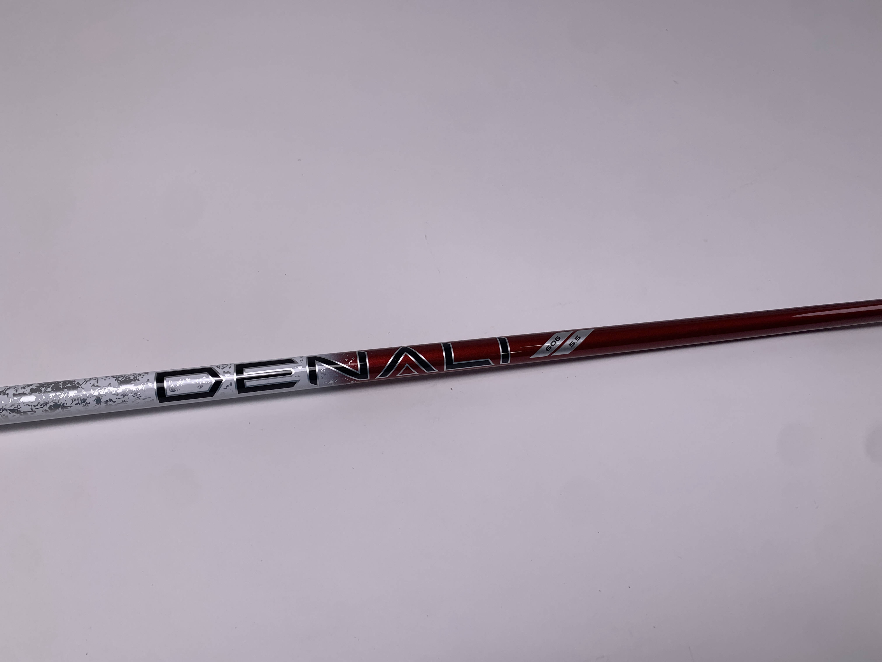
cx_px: 441
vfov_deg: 53.1
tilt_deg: -52.3
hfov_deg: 67.3
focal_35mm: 26
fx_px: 662
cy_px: 331
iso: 25
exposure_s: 1/502
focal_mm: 4.25
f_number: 1.8
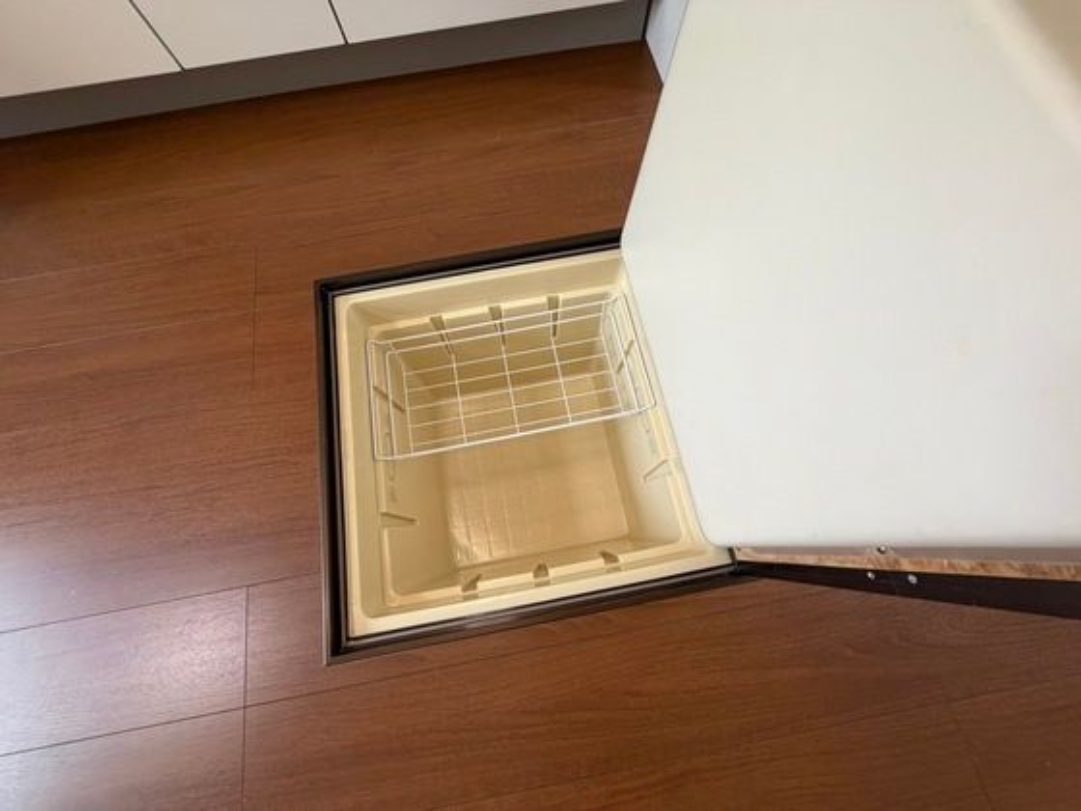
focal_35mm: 14
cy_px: 406
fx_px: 437
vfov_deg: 85.7
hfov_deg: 102.1
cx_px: 540
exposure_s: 1/60
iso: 200
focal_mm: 2.22
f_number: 2.2
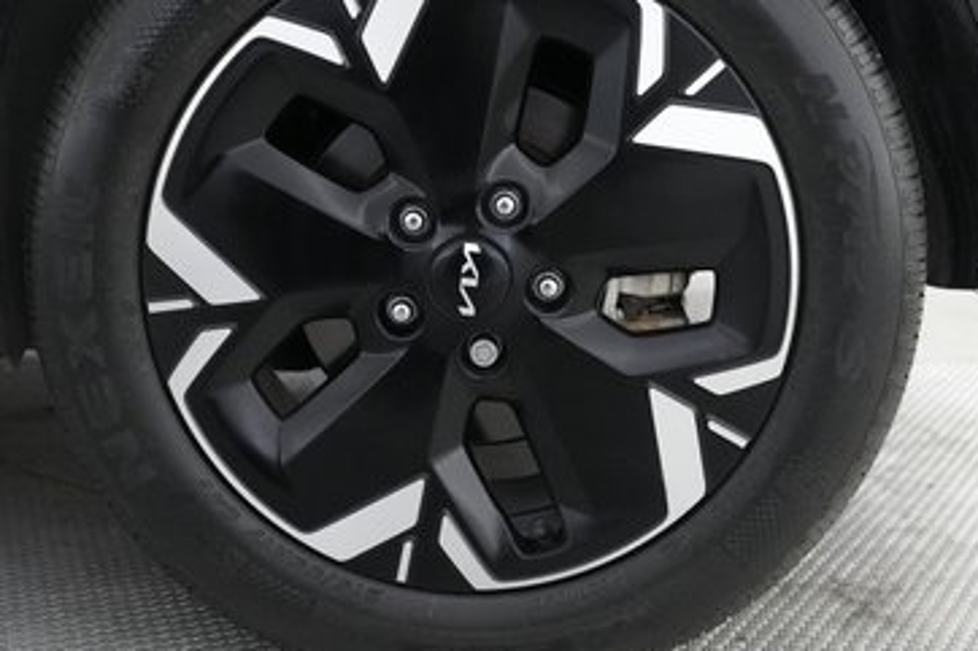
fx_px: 1249
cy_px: 273
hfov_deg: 42.8
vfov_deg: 29.2
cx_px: 475
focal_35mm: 46
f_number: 2.8
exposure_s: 1/160
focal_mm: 26
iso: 5000
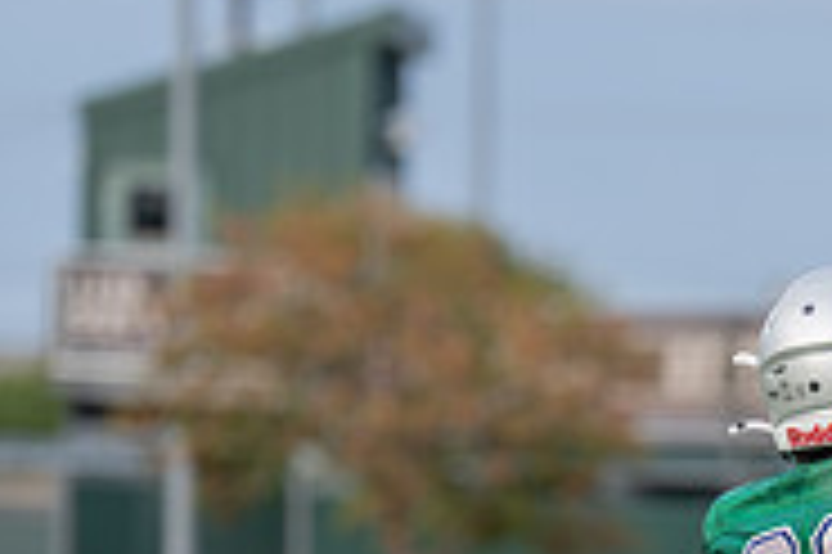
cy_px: 692
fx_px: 12977
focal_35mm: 562
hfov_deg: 3.7
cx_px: 932
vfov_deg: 2.4
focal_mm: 153
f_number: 2.8
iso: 160
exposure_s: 1/1000
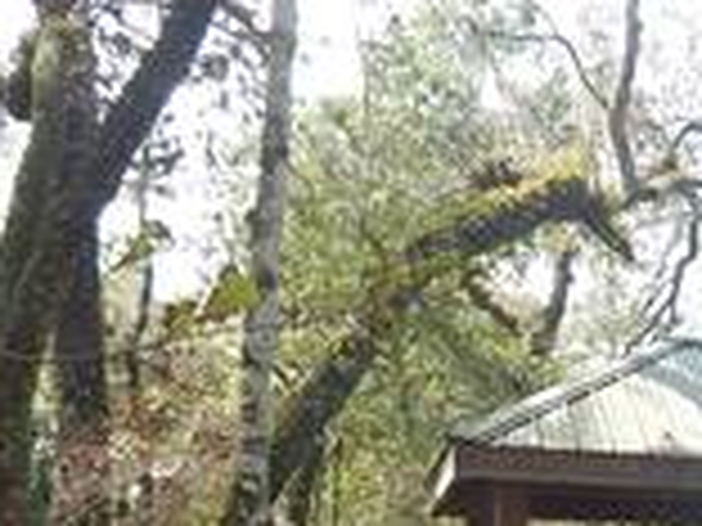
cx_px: 855
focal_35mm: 74
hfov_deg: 23.9
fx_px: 1501
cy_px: 701
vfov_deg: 18.4
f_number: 2.8
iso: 125
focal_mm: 4.3
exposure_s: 1/200
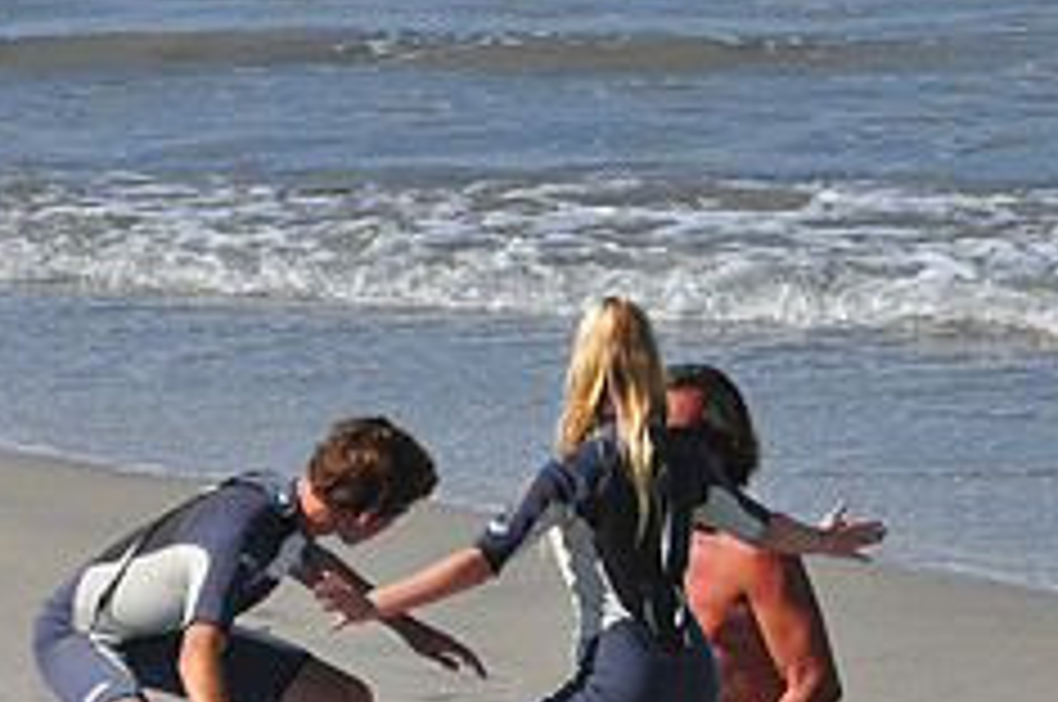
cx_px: 531
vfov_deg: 1.3
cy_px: 659
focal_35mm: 1036
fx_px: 30405
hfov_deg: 2.0
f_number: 10
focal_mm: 280
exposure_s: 1/2500
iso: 1250
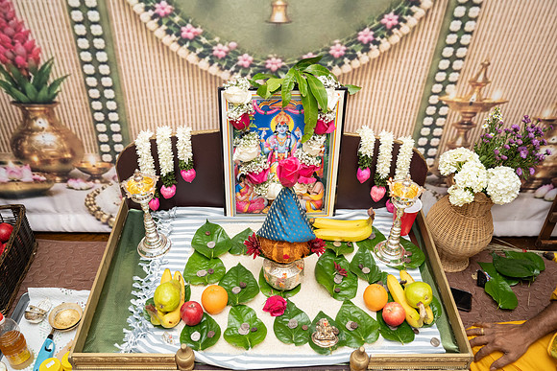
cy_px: 186
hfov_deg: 58.7
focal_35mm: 32
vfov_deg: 41.1
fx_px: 495
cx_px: 278
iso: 800
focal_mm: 32
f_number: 3.2
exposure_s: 1/160
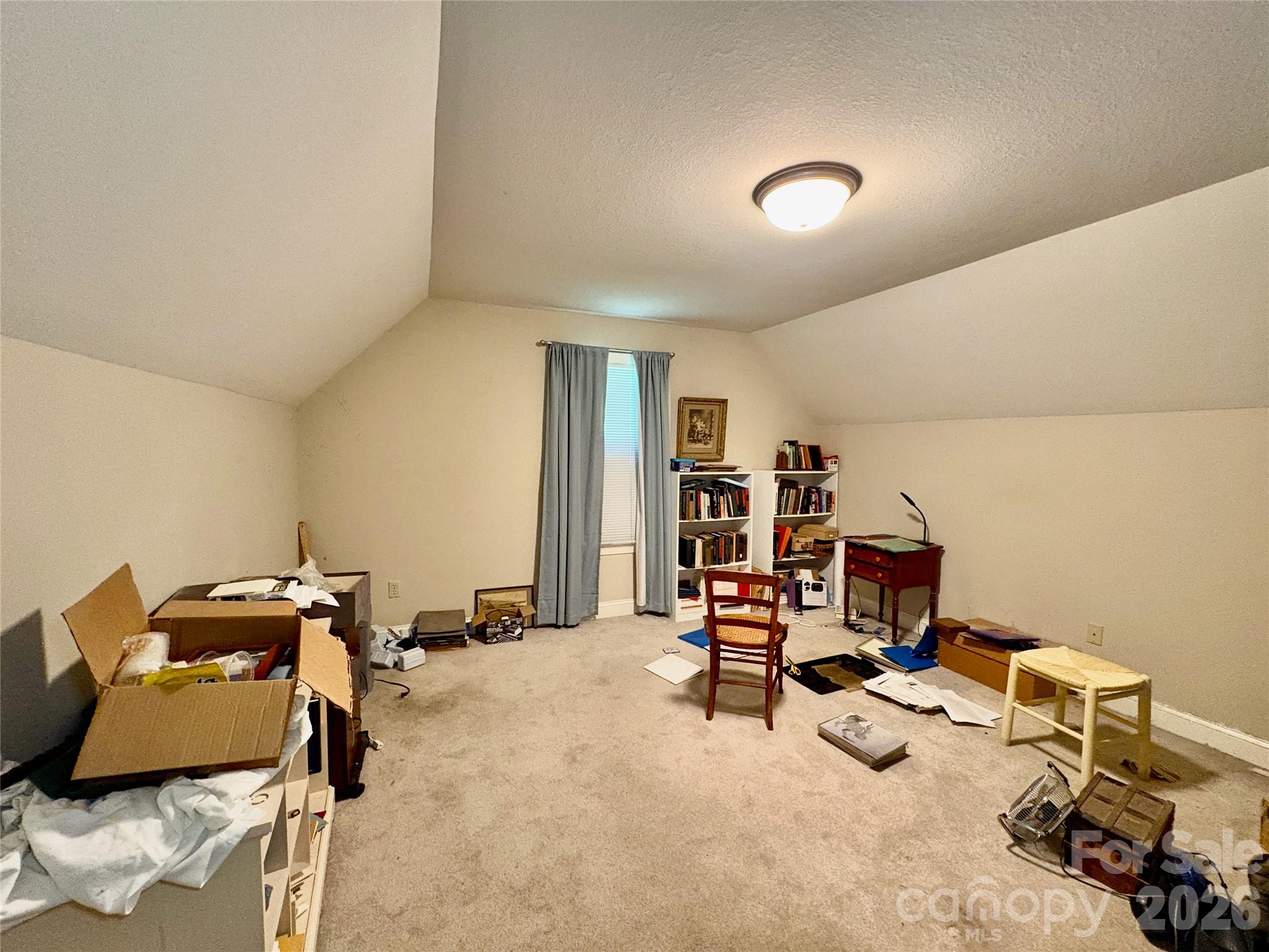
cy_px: 476
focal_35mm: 14
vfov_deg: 85.7
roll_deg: -0.1
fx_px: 513
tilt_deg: -3.7
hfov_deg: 102.1
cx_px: 634
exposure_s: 1/40
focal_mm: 2.22
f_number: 2.2
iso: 800
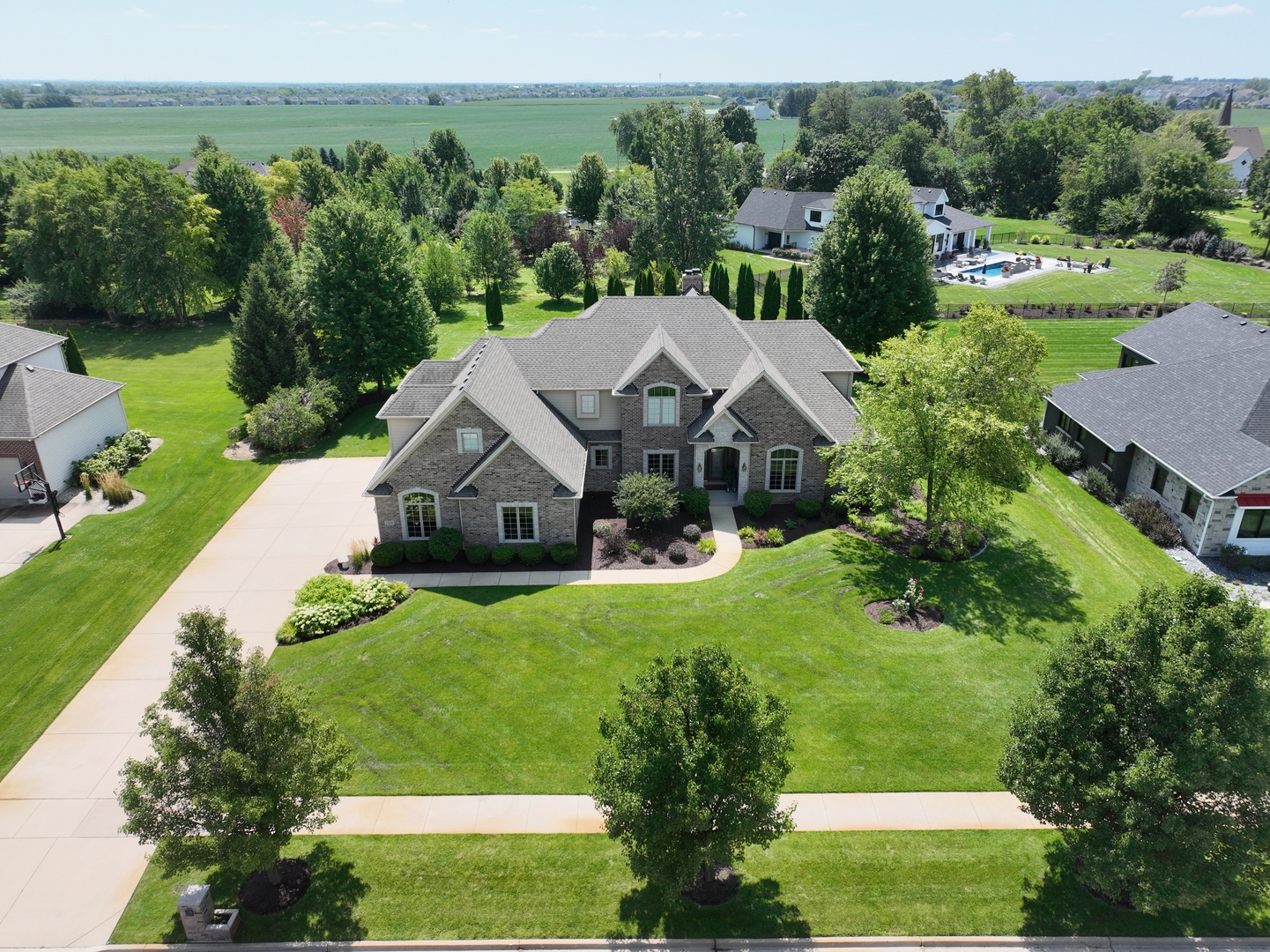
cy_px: 476
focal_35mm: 24
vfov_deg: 56.8
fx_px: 880
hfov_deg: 71.6
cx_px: 635
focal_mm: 12.29
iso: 300
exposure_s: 1/2000
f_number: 2.8
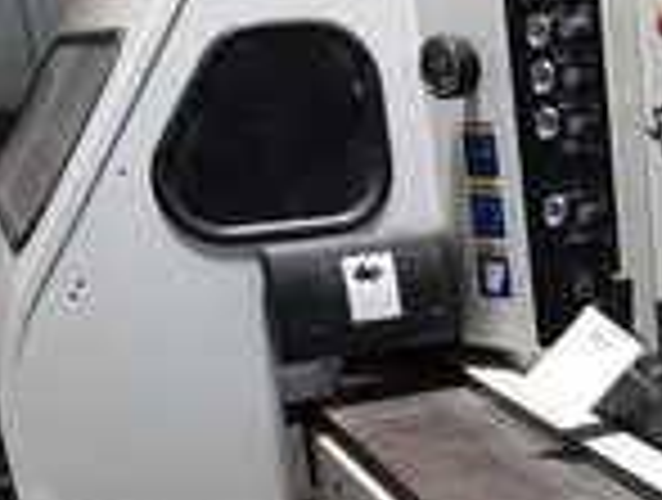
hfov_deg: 24.4
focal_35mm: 76
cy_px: 491
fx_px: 1457
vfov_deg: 19.0
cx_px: 671
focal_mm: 2.9
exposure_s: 1/60
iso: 50
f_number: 1.9
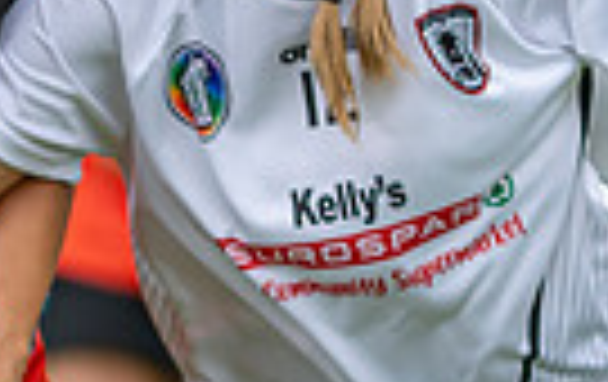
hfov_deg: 0.8
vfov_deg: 0.5
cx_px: -248
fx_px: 40997
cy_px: 443
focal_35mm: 2469
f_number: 2.8
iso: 200
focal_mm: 300
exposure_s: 1/1000
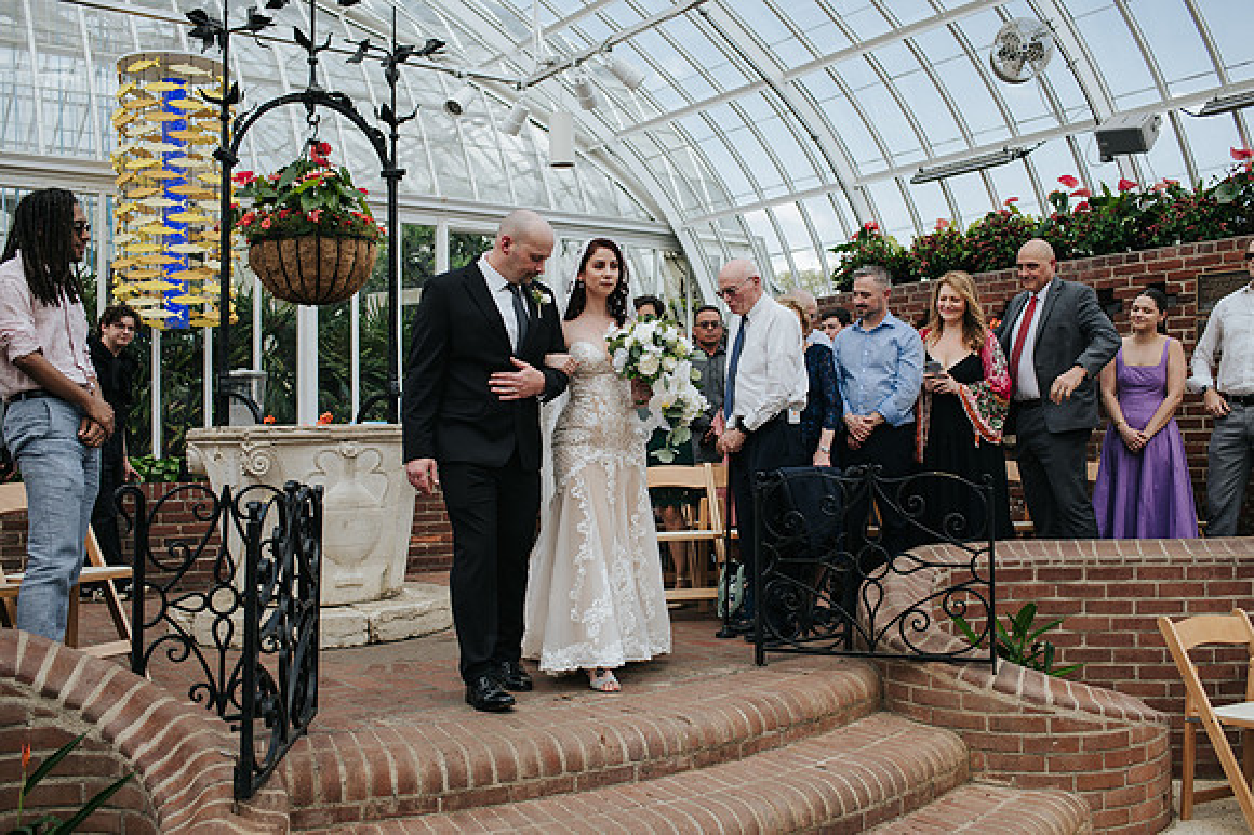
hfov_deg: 54.1
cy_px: 418
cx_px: 627
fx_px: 1227
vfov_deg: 37.6
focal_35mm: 35
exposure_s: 1/800
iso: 200
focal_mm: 35
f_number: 3.5
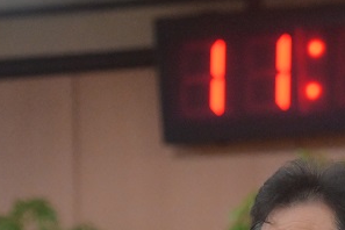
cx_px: 178
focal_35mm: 586
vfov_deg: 2.3
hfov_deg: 3.5
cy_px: 357
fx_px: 5615
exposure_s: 1/200
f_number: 3.2
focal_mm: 116
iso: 1600
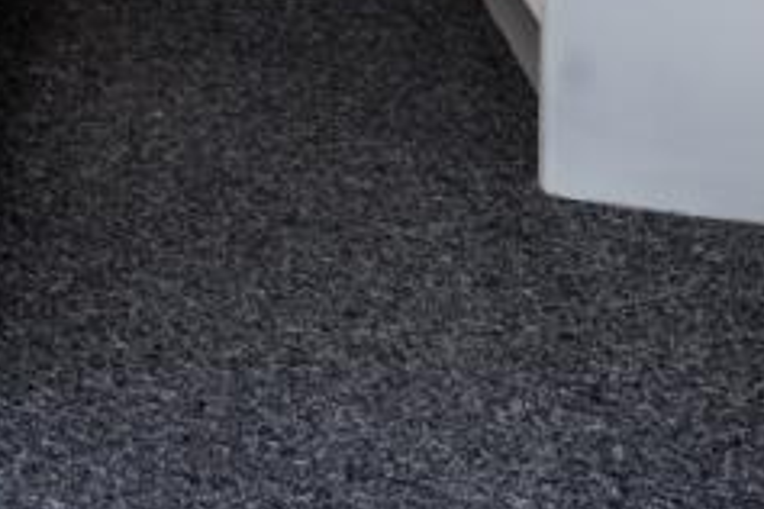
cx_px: -435
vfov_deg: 15.8
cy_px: -488
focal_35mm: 69
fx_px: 1464
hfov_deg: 22.8
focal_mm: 16
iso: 320
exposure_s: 1/30
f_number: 7.1
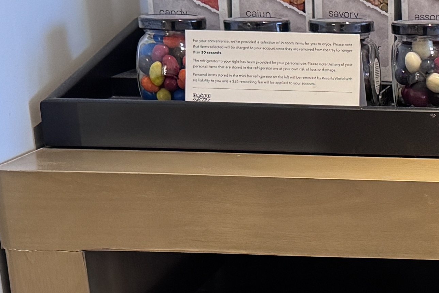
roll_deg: -0.5
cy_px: 465
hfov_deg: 17.3
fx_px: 1353
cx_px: 571
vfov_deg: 11.7
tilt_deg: -21.8
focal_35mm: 111
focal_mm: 6.76
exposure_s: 1/60
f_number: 1.78
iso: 400
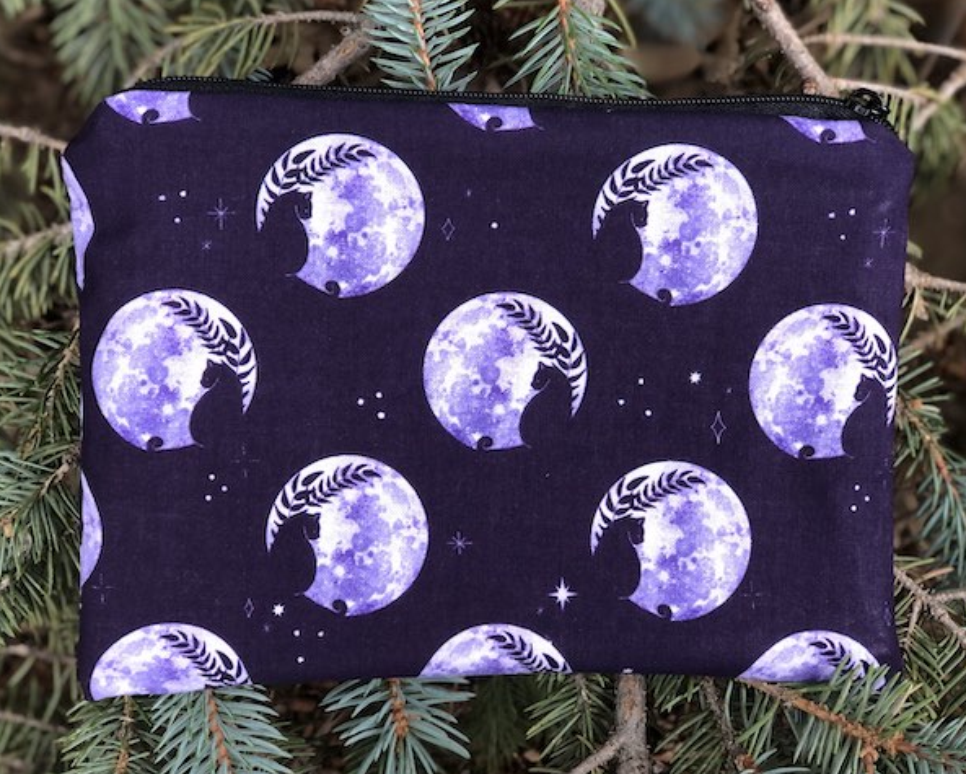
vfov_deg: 25.4
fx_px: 1716
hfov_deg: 31.4
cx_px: 487
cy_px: 388
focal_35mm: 60
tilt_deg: -67.2
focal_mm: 6.6
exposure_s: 1/30
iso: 40
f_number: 2.8
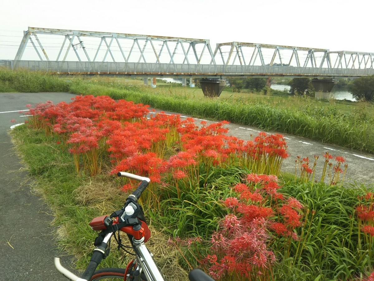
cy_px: 140
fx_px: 324
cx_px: 187
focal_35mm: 30
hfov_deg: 60.0
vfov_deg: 46.8
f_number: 2.2
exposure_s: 1/361
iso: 25
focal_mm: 4
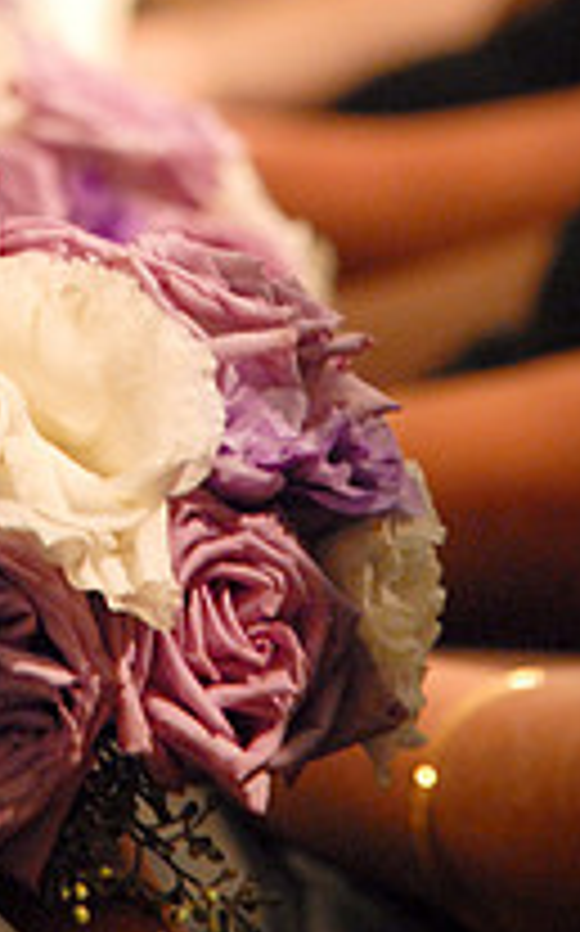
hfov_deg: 2.7
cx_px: 7
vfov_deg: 4.3
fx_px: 12244
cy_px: 9
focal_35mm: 483
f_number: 5
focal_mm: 145
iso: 1250
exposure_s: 1/25
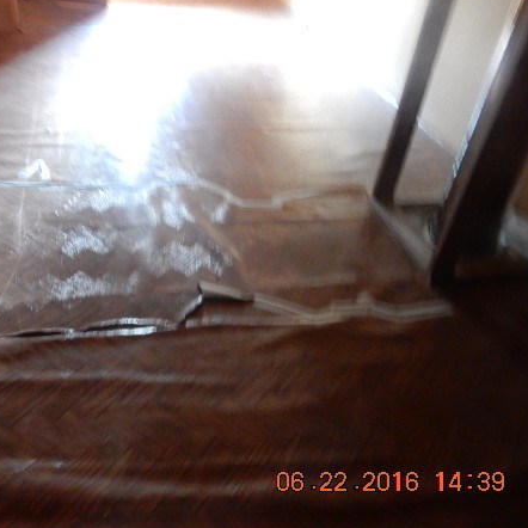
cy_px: 254
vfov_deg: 51.1
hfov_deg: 49.8
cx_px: 156
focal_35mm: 32
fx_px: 552
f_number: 3.7
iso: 800
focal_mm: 4.5
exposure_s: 1/4
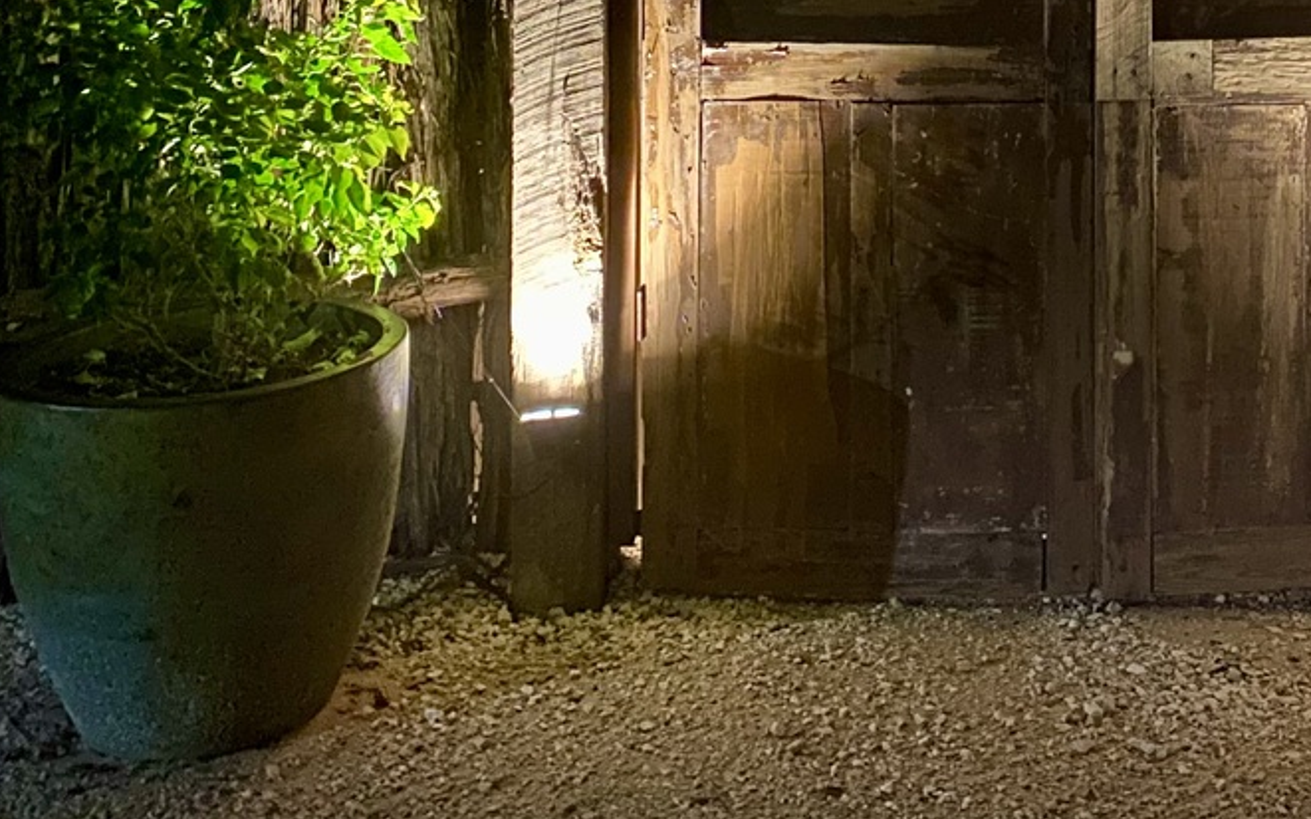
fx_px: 2144
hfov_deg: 32.9
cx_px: 1081
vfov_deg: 19.9
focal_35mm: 60
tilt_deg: -1.1
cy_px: -250
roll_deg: -1.2
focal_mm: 4.25
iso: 800
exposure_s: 1/8
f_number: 1.8
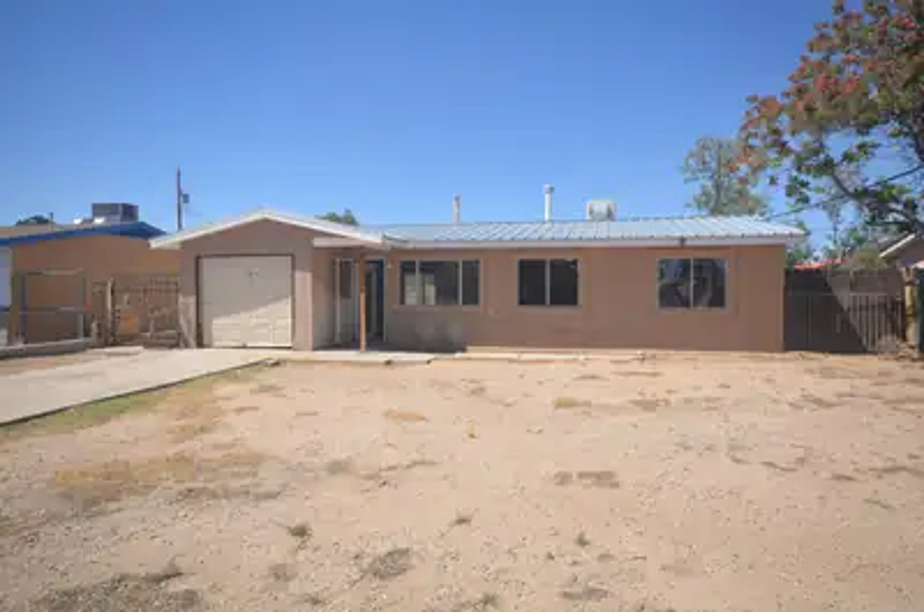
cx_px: 462
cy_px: 306
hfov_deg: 73.8
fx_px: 615
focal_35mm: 24
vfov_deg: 52.9
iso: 110
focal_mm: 16
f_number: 8
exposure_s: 1/250
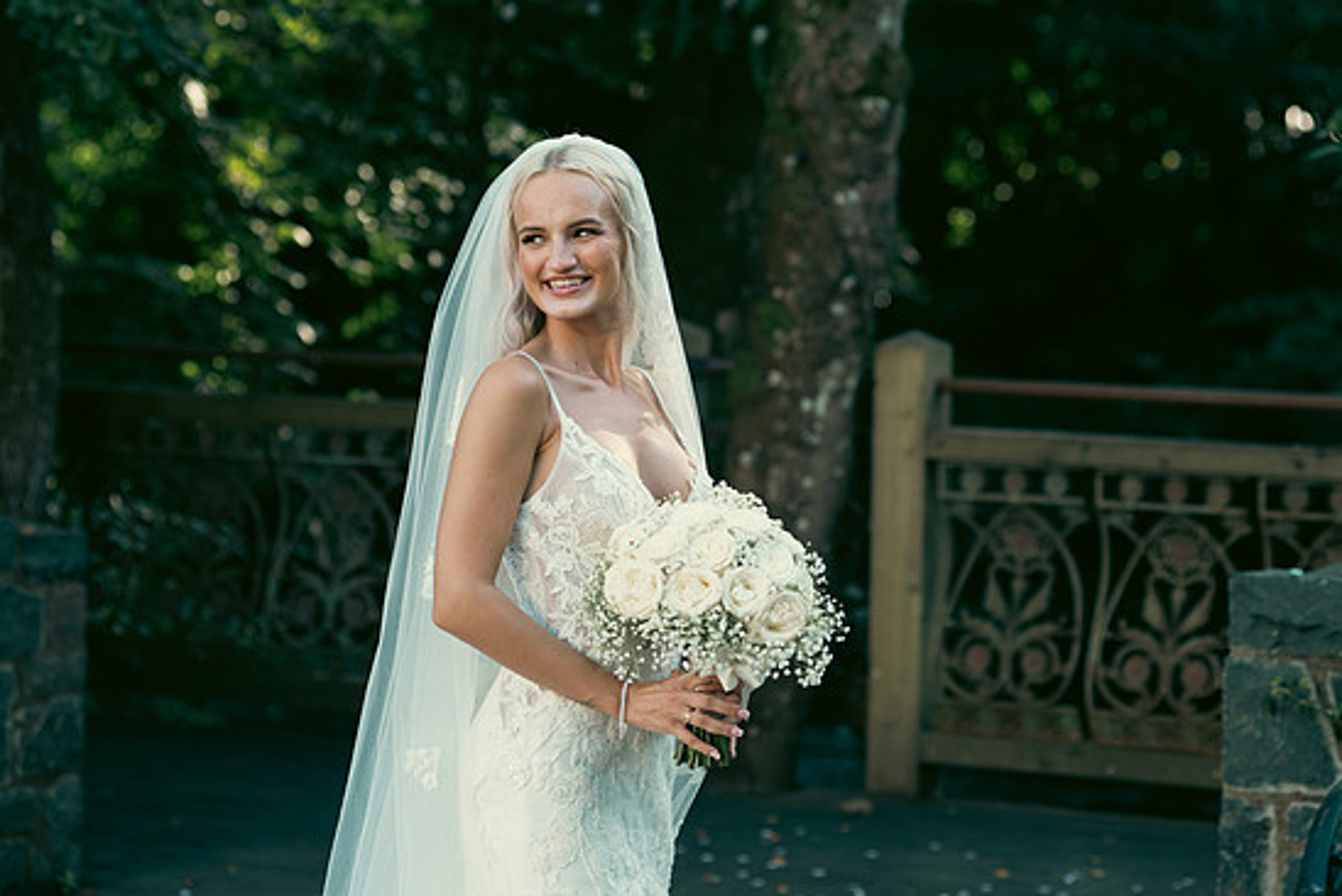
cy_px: 425
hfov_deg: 16.1
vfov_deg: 10.8
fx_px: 4737
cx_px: 688
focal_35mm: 127
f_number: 3.5
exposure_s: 1/200
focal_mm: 120
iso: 160
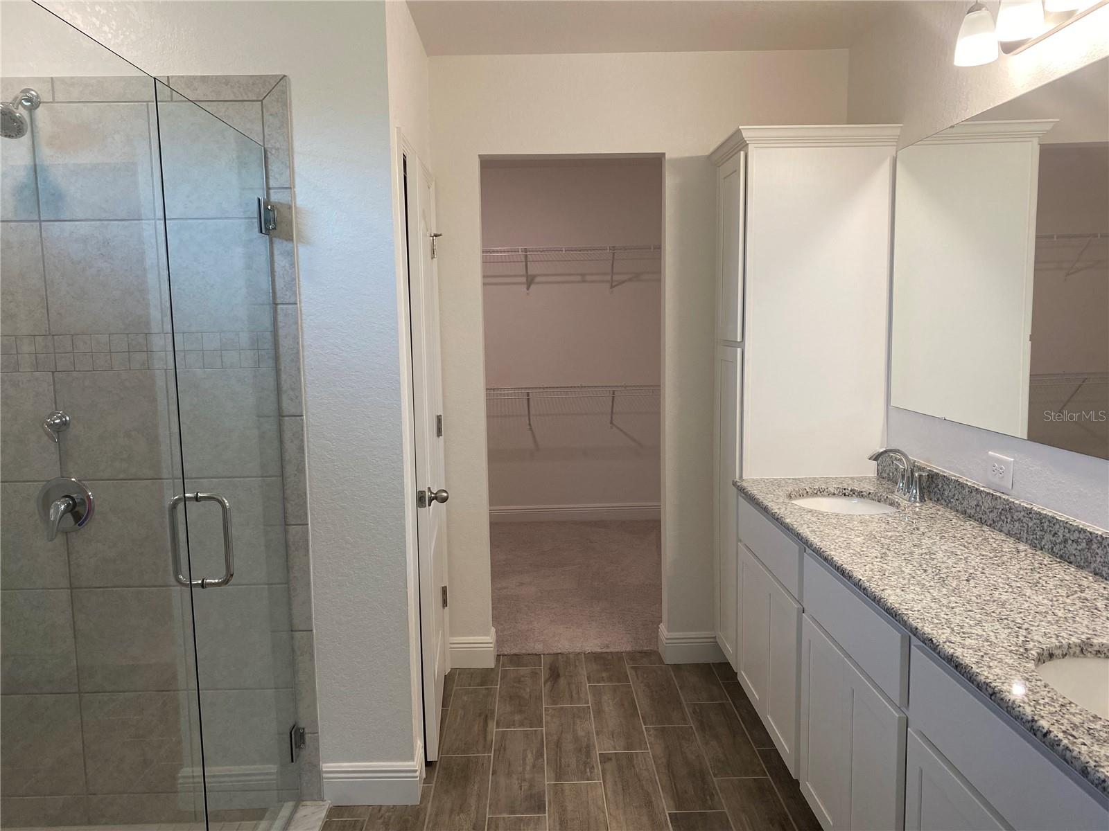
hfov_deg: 67.3
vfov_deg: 53.1
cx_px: 554
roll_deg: +0.8
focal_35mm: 26
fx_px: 833
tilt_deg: -5.4
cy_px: 416
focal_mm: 4.25
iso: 125
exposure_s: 1/120
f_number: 1.8
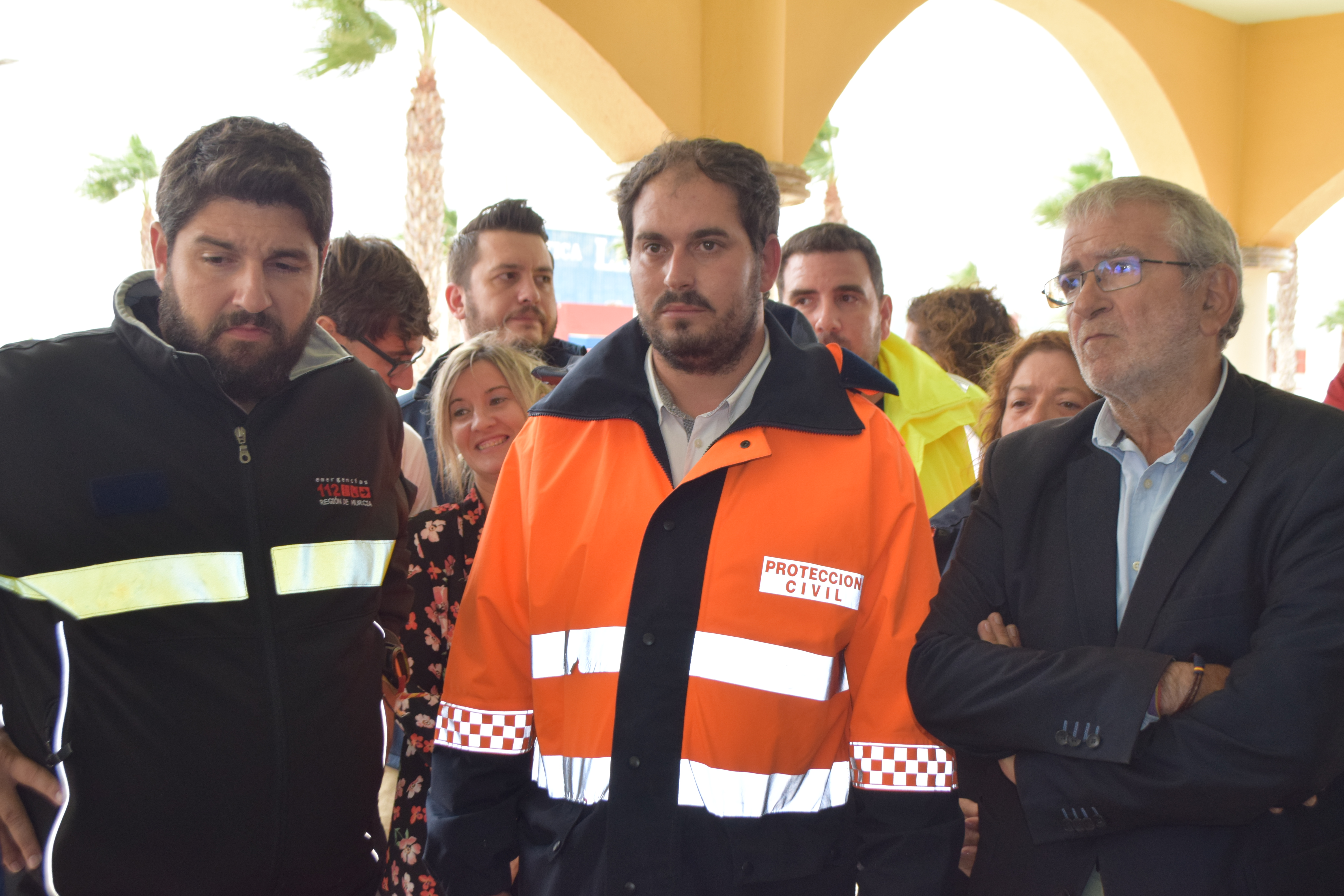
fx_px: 1792
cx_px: 672
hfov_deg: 41.1
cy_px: 448
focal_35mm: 48
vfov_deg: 28.1
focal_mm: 32
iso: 800
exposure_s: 1/125
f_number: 5.6
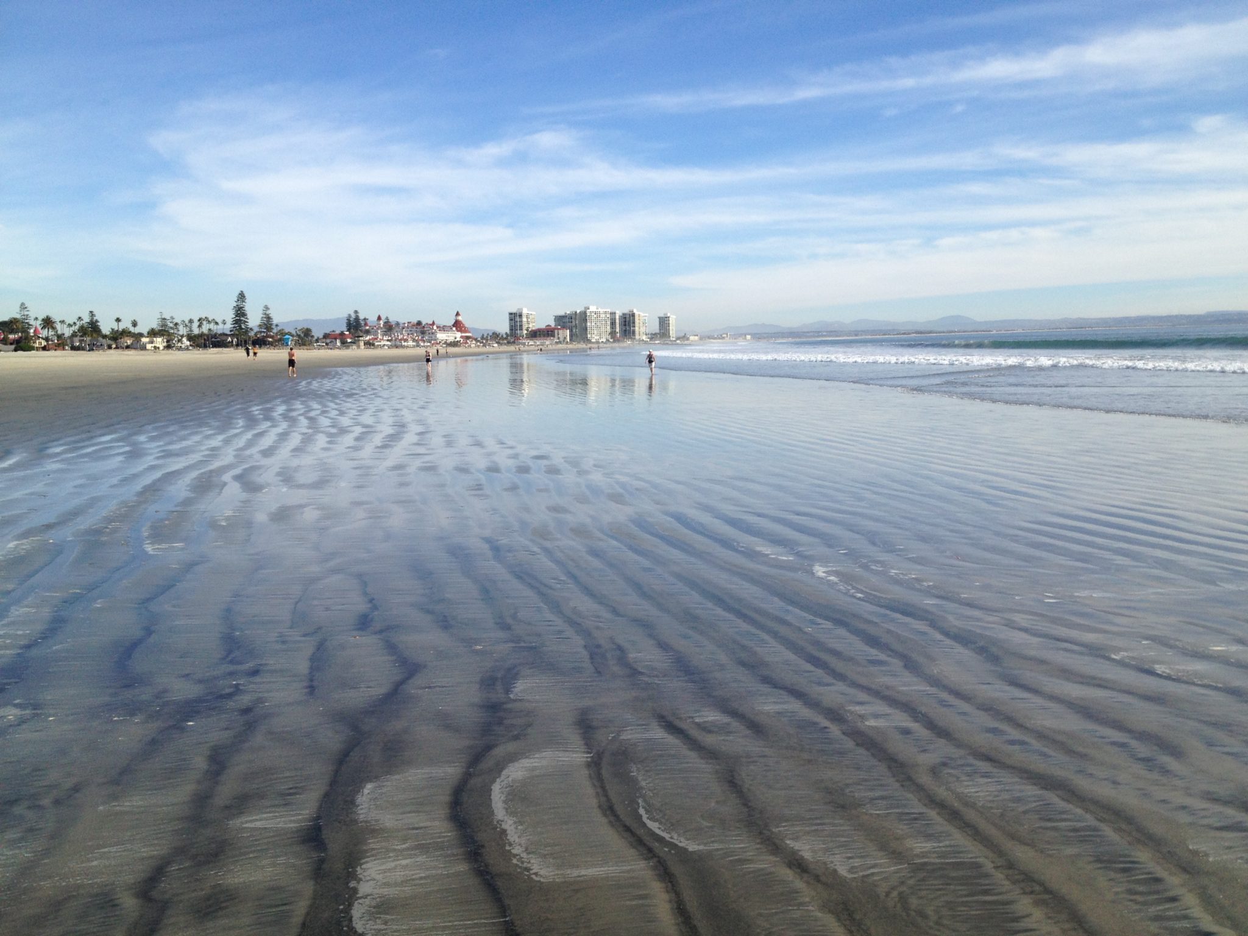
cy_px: 468
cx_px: 624
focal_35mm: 35
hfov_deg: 52.6
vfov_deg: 40.7
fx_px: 1262
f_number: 2.4
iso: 50
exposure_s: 1/2045
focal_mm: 4.28
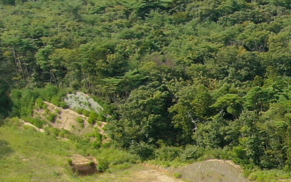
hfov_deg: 13.4
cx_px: 646
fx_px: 991
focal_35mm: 125
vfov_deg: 9.6
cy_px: 399
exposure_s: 1/800
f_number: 2.9
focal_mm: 4.58
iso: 100
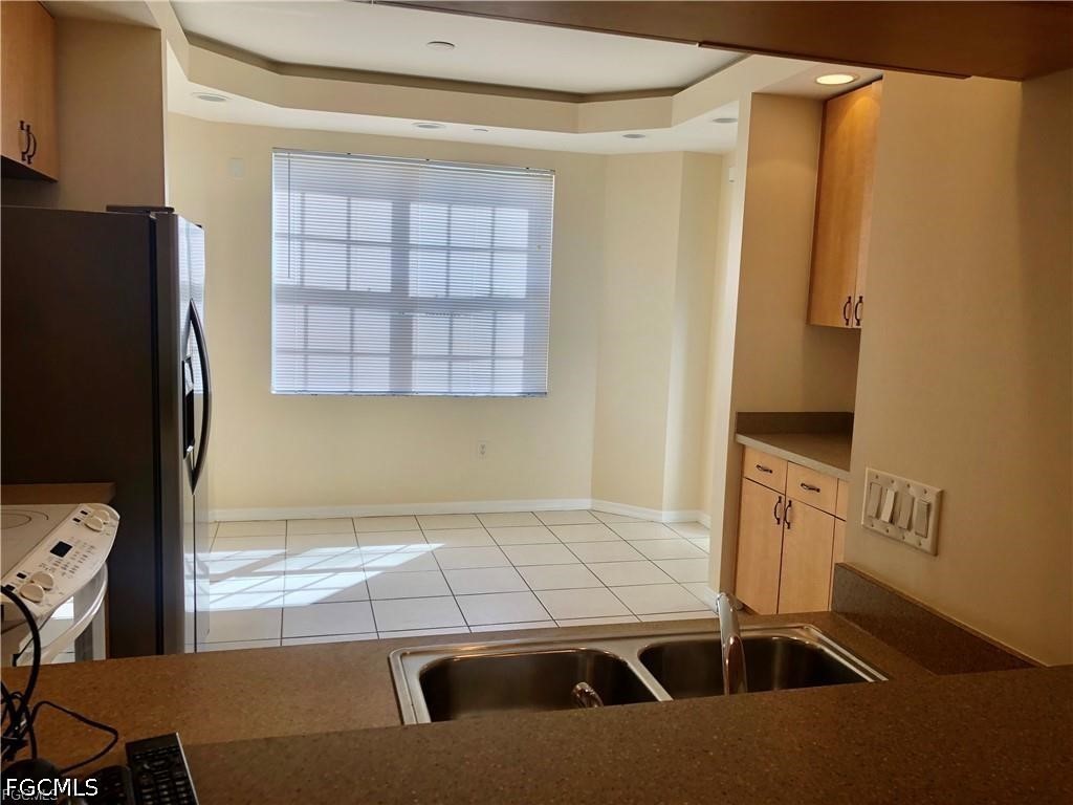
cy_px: 402
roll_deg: -2.3
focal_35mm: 28
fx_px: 868
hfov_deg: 63.4
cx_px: 536
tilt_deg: -6.3
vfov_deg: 49.7
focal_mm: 4
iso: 20
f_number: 1.8
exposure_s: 1/144
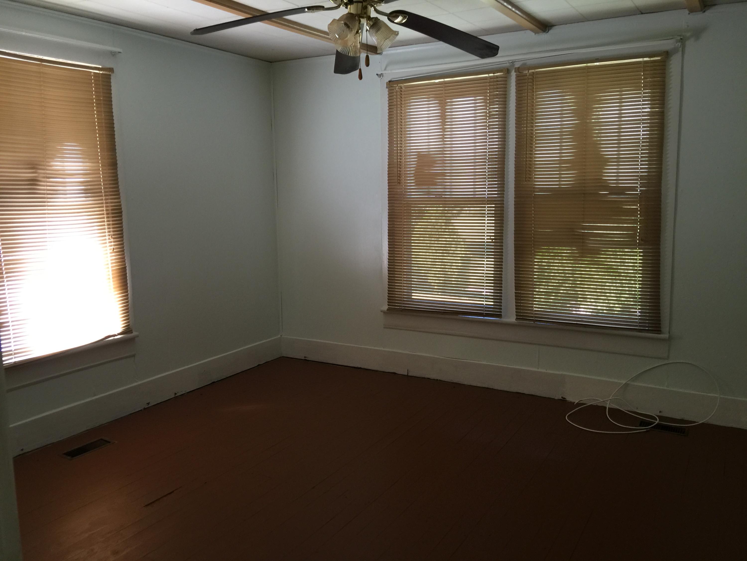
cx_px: 374
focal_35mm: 29
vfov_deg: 48.2
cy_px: 280
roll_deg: +0.6
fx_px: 626
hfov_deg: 61.7
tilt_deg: -8.9
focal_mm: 4.15
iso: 50
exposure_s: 1/15
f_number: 2.2
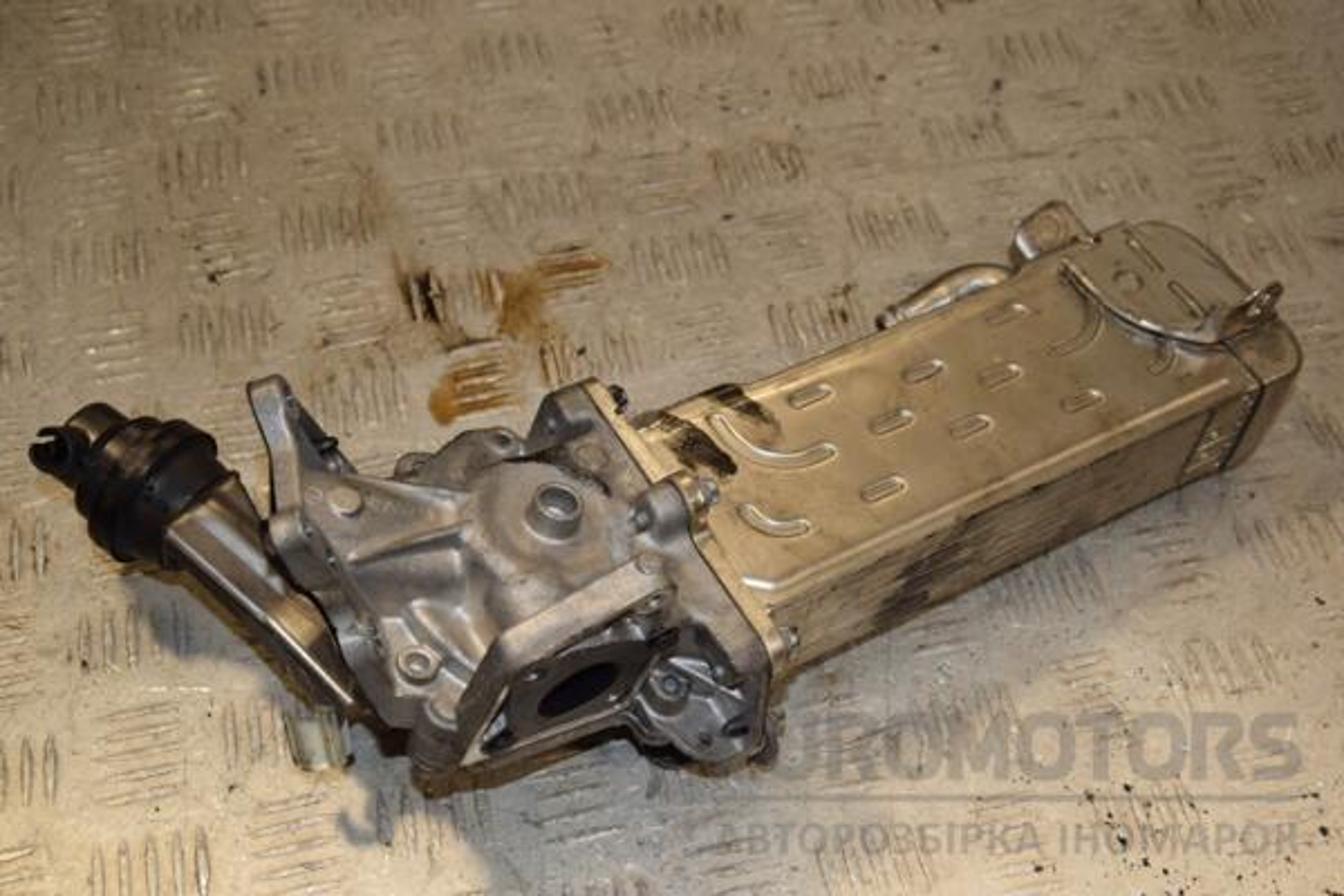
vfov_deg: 25.8
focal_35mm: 52
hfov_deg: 37.9
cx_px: 672
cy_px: 448
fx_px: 1960
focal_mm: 35
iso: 800
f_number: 7.1
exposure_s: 1/200
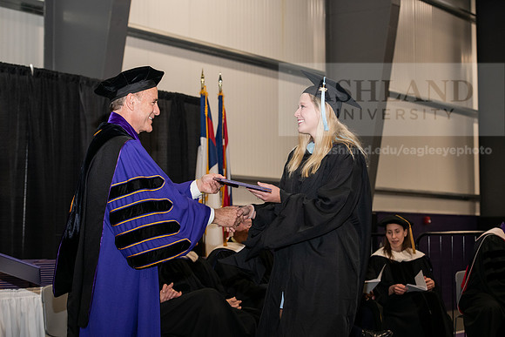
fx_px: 1122
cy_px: 168
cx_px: 252
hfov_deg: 25.4
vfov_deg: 17.1
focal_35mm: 80
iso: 1600
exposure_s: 1/200
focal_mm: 80
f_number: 5.6
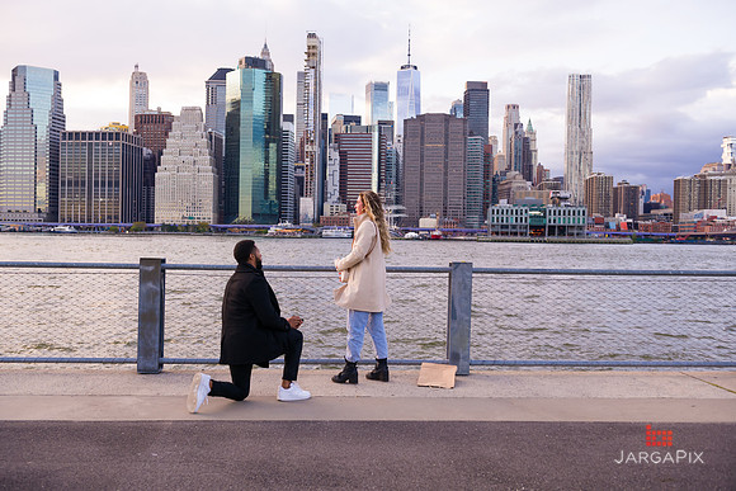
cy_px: 246
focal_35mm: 34
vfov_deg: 38.9
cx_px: 368
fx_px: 695
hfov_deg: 55.8
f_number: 4
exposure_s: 1/200
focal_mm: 34
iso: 250
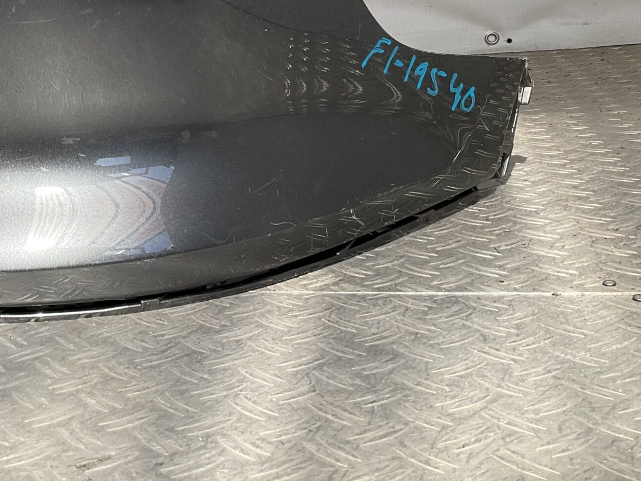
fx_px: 1056
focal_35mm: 57
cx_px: 26
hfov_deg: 31.6
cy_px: 120
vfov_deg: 25.4
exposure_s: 1/403
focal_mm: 3
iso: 16
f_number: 1.8
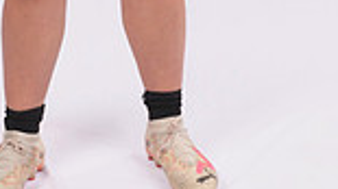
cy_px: -259
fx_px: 1254
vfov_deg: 8.0
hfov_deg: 15.3
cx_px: 72
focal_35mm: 140
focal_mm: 46
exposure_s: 1/200
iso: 160
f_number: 7.1
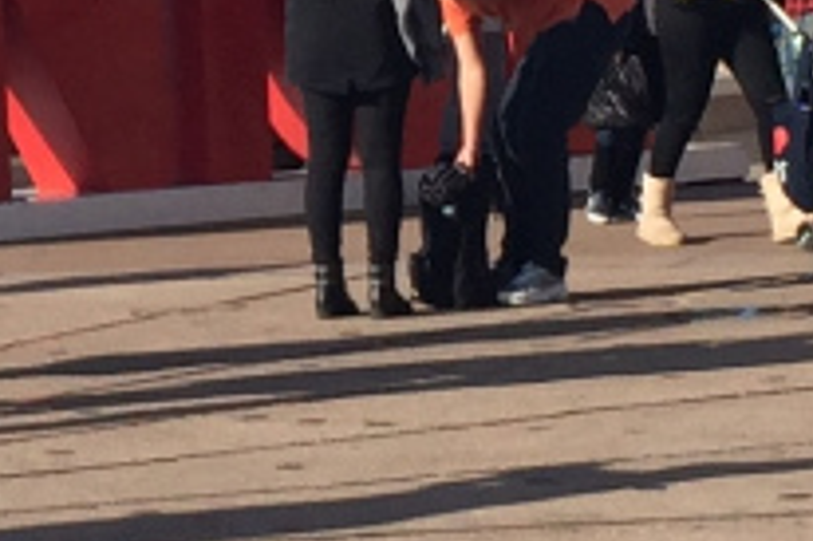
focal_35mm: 234
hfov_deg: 8.8
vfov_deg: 5.9
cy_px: 79
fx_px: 5280
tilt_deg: -2.7
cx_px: 118
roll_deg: +0.4
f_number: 2.2
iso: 32
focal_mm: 4.15
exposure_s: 1/1980
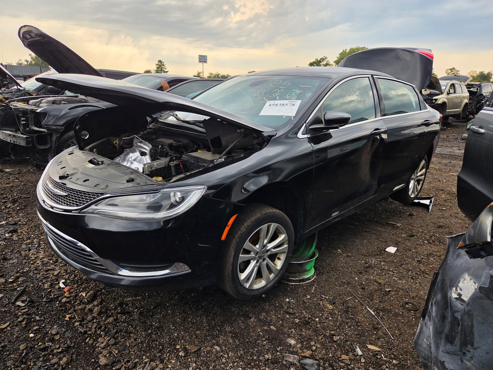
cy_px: 185
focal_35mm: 23
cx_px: 246
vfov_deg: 58.9
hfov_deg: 73.9
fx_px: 328
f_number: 1.8
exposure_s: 1/1973
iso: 80
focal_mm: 5.4
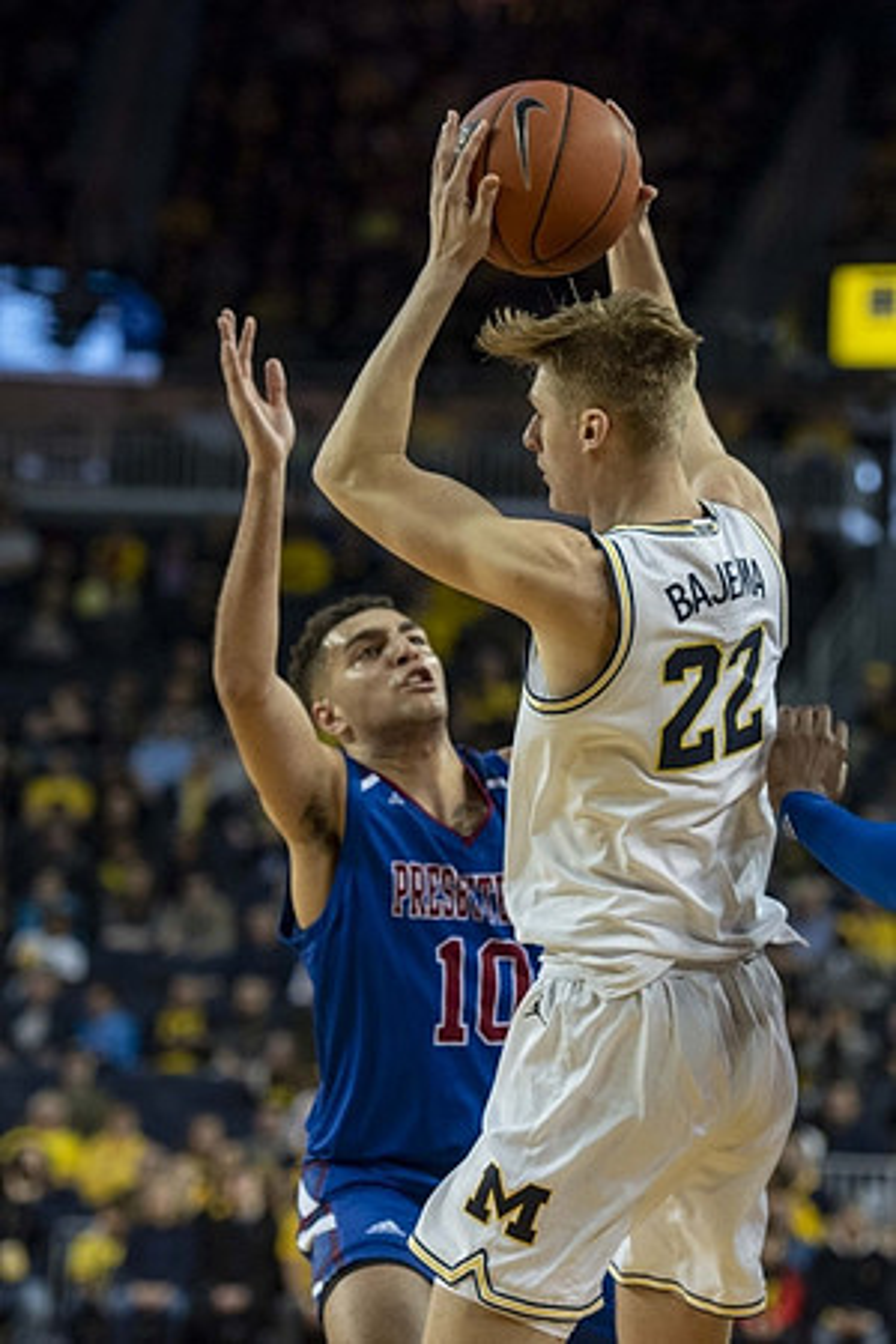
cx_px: 506
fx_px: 6089
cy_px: 675
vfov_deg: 12.6
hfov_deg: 8.4
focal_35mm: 163
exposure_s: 1/800
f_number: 2.8
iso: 1250
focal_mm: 105
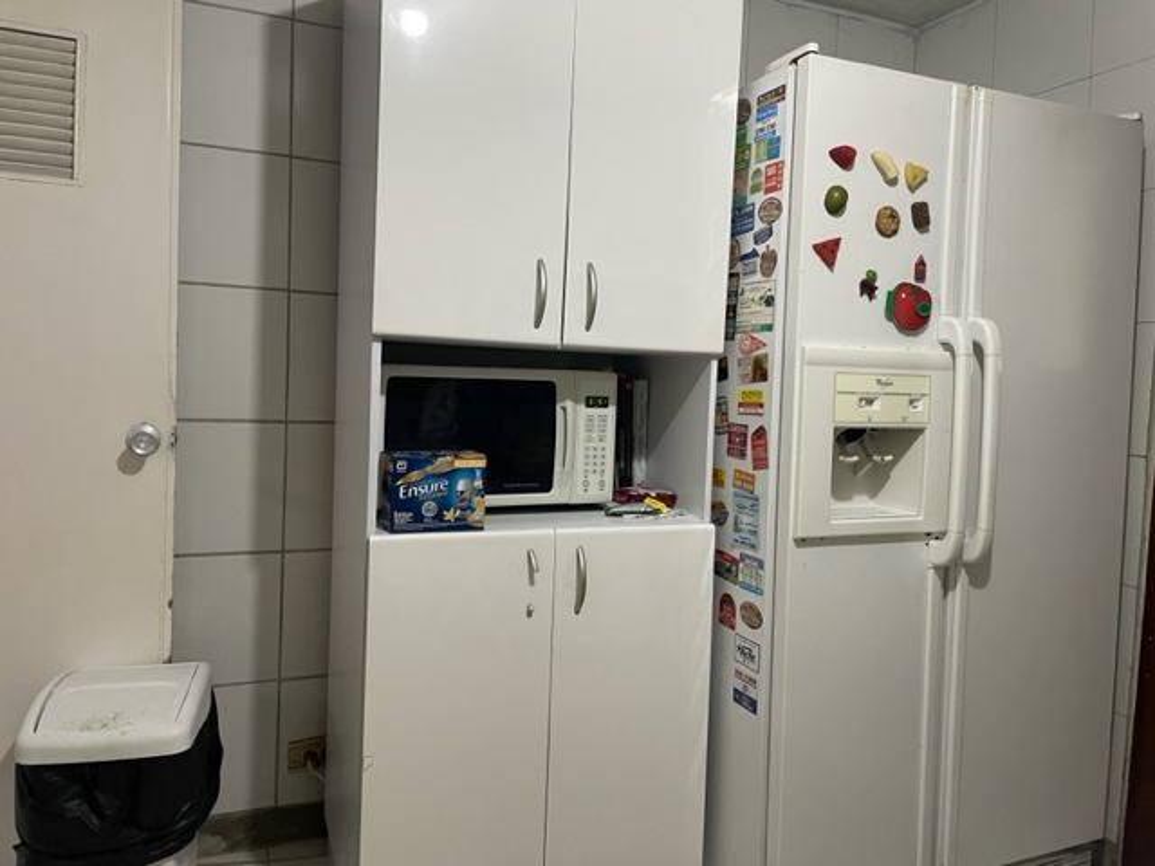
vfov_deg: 53.1
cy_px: 433
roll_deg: -2.2
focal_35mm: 26
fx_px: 868
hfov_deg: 67.3
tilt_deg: -4.6
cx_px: 578
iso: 250
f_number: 1.6
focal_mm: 4.2
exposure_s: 1/60
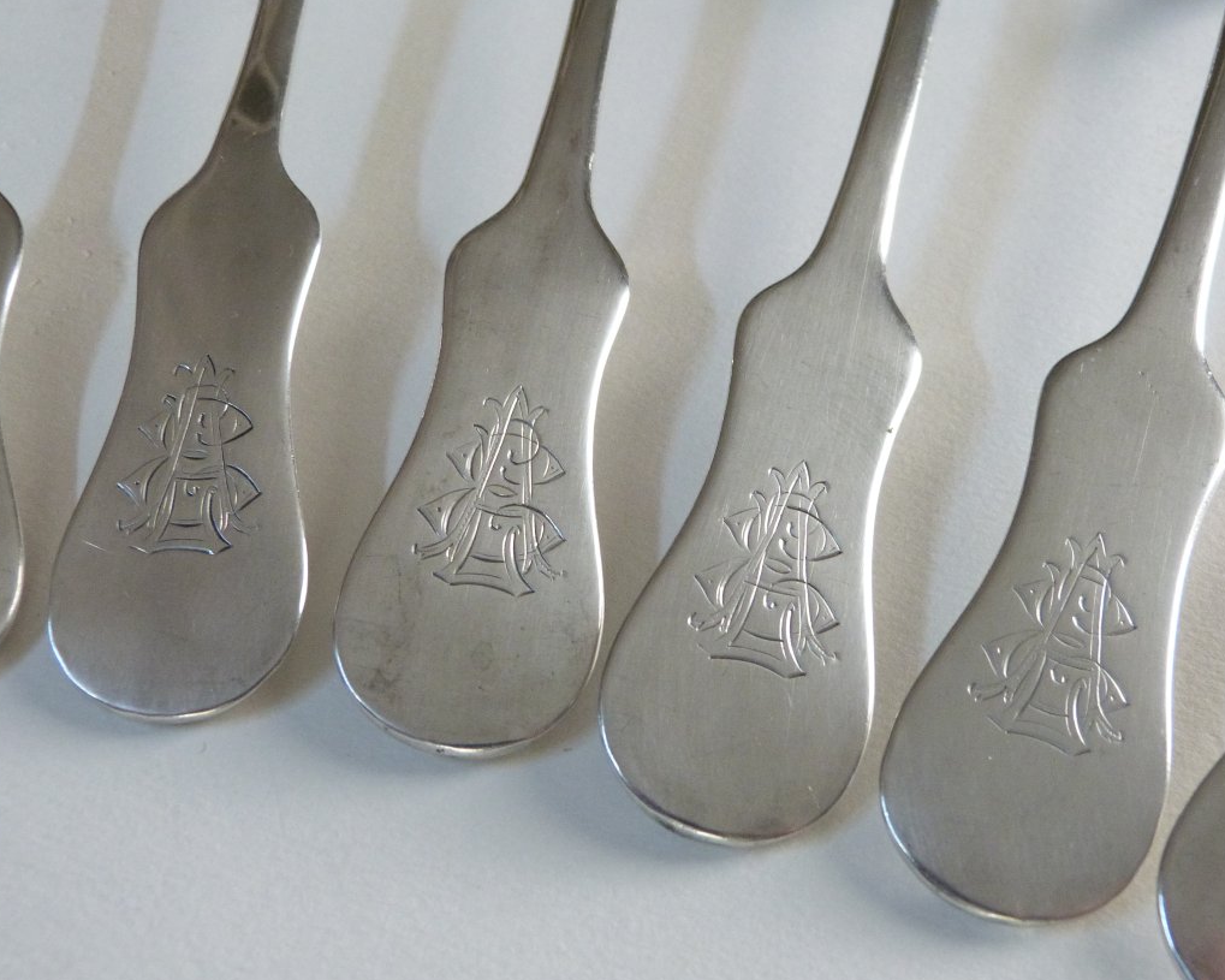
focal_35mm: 46
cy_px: 499
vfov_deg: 32.7
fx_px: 1668
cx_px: 665
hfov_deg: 40.3
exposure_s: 1/25
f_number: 3.1
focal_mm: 7.1
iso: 400
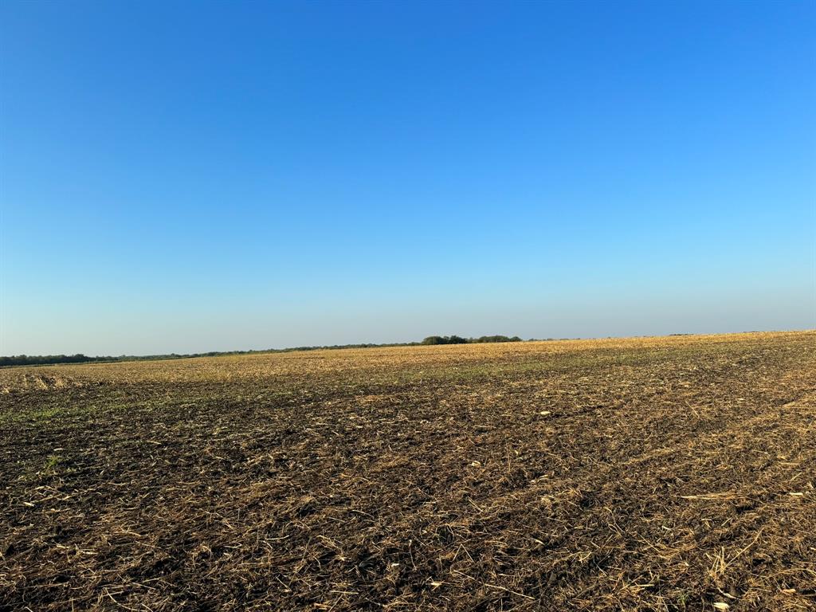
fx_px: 566
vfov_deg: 56.8
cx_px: 408
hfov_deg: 71.6
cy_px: 306
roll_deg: +1.9
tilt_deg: +4.4
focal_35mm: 24
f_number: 1.78
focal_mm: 6.86
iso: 80
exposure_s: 1/3597
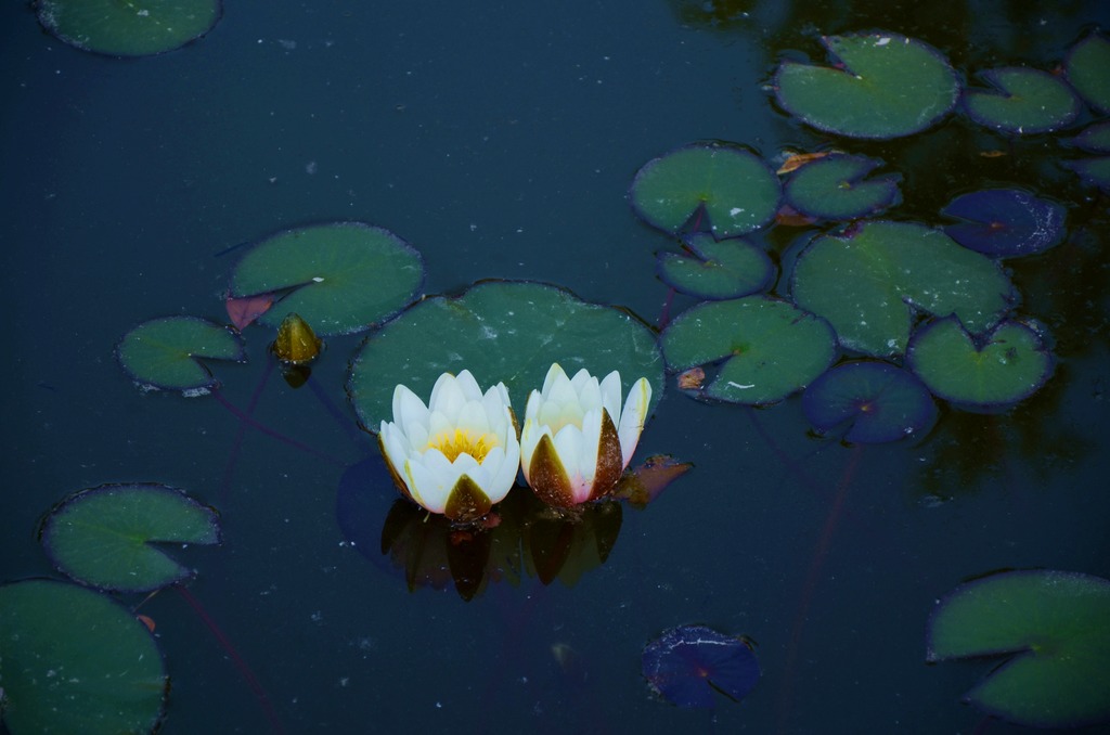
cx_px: 555
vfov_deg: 8.7
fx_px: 4846
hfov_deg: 13.1
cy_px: 368
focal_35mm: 158
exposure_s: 1/160
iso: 100
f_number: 5.6
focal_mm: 105
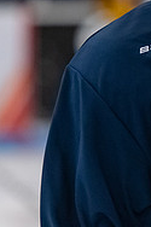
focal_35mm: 1088
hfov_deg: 1.3
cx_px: 218
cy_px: -28
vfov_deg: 1.9
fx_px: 6857
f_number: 3.5
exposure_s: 1/800
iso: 2500
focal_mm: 200
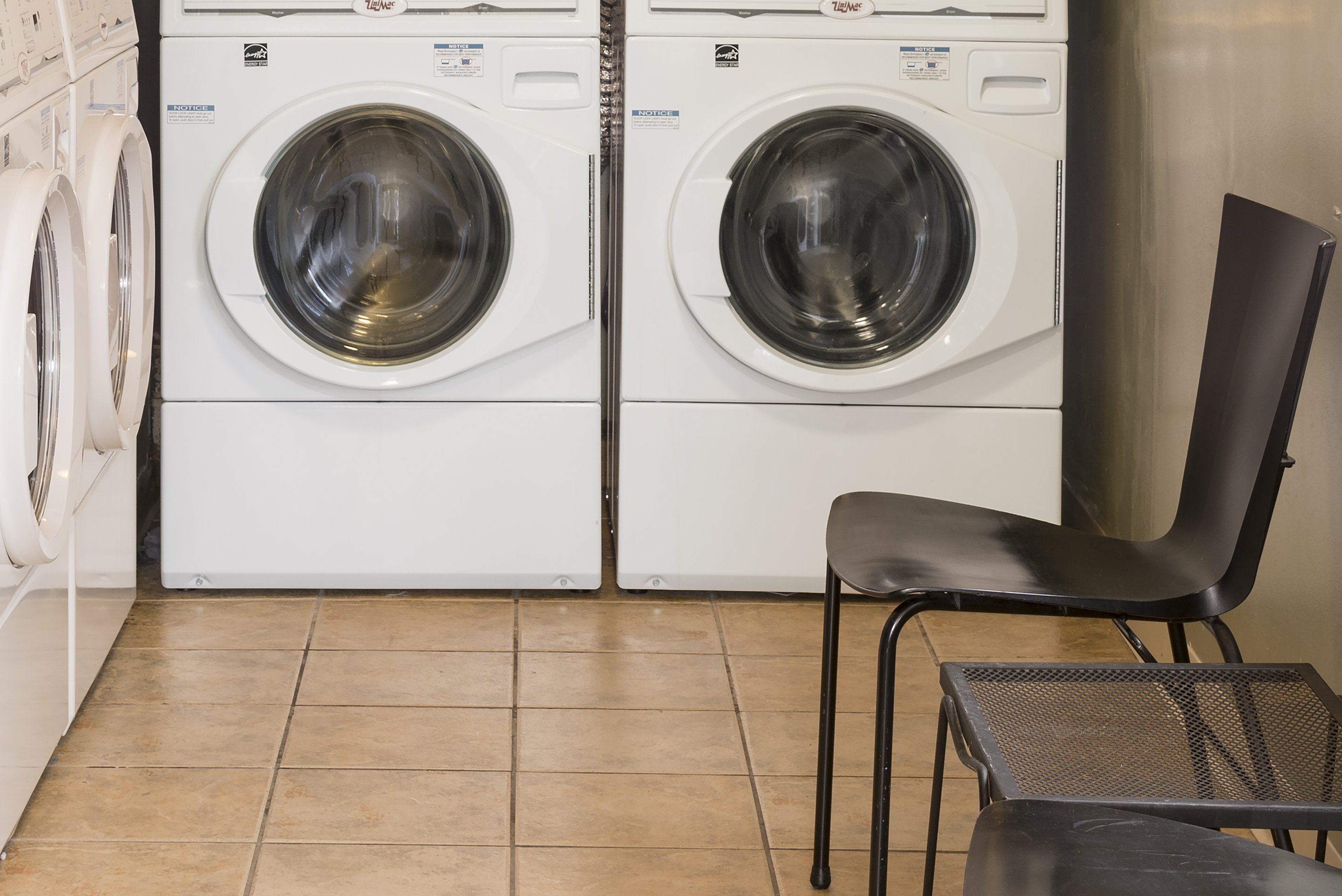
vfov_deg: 14.8
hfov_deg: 22.5
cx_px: 456
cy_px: -114
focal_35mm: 90
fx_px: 3356
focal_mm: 35
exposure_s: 1.6
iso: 64
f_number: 10
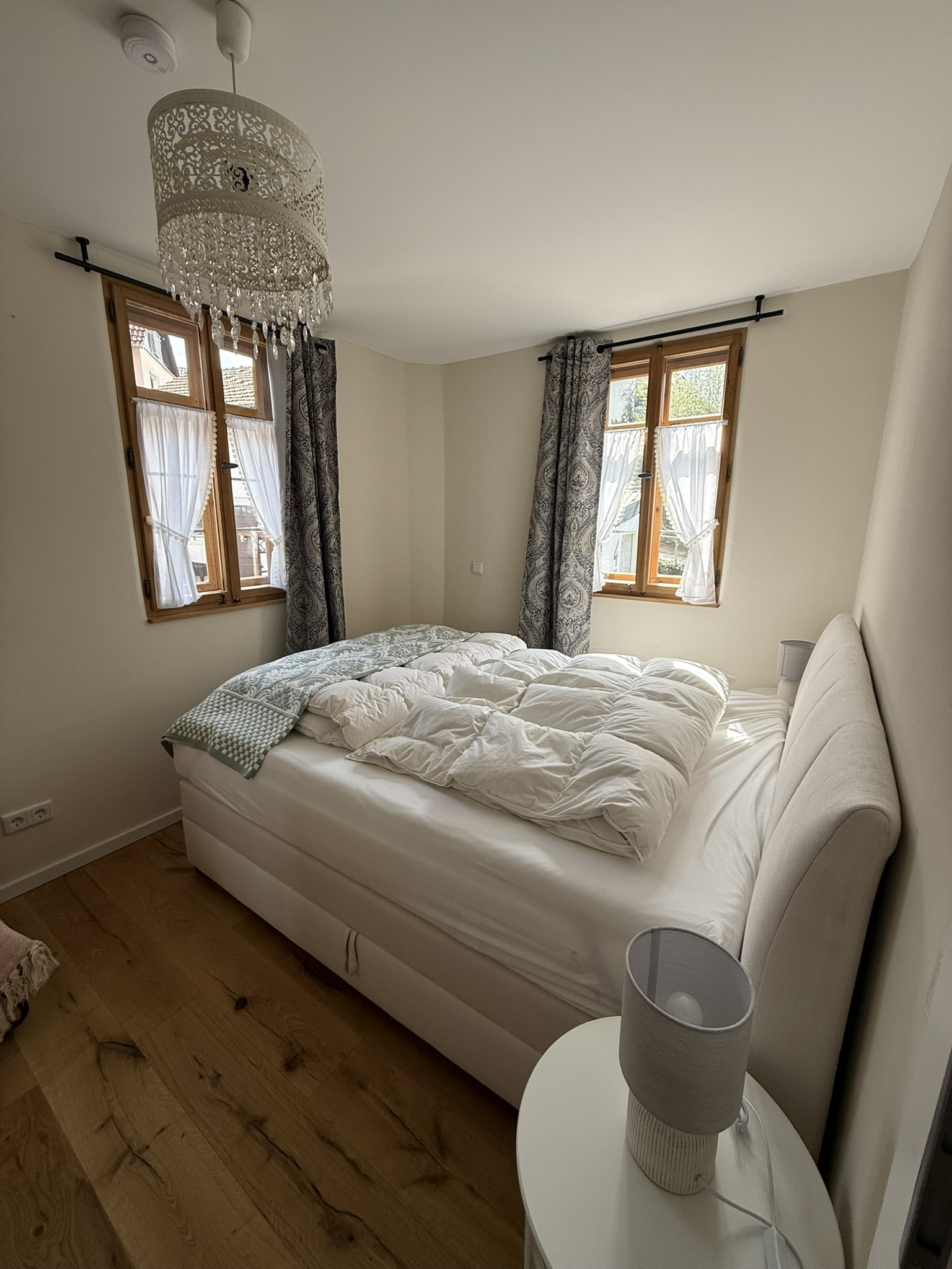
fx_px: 513
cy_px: 634
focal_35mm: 14
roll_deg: -0.2
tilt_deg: -12.6
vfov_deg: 102.1
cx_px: 476
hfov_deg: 85.7
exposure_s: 1/200
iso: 64
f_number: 2.2
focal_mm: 2.22
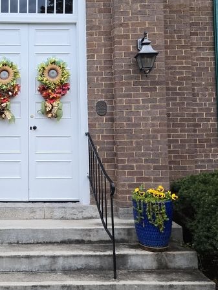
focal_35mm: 41
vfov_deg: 45.3
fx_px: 344
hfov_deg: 33.9
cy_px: 103
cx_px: 39
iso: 125
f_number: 1.8
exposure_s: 1/180
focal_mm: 5.4
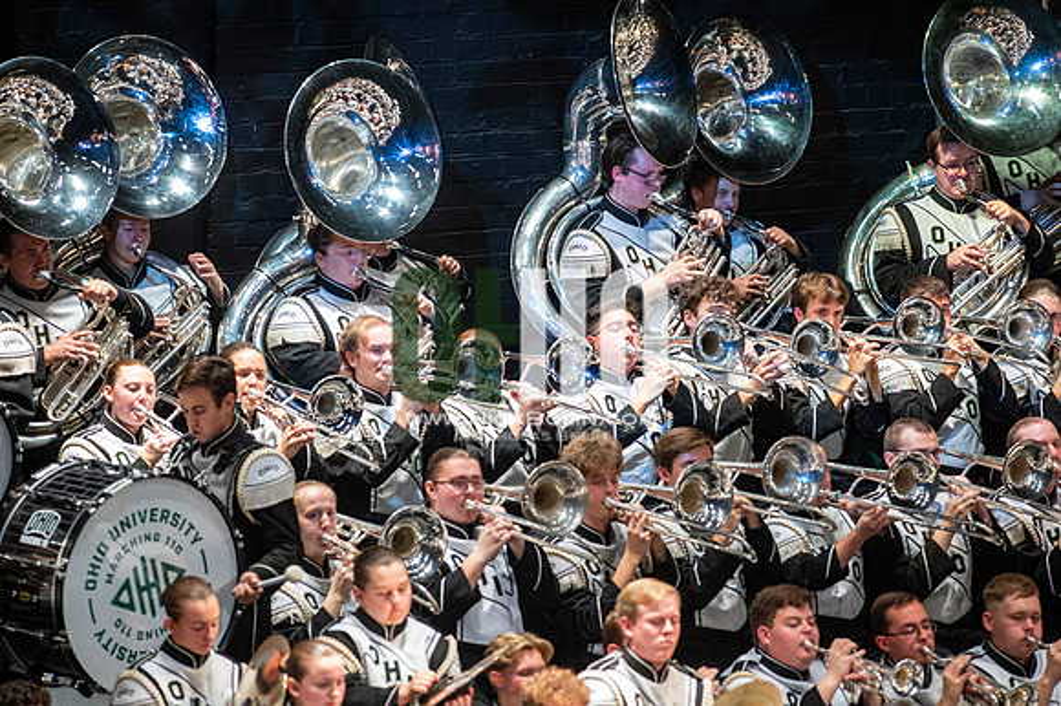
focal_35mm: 300
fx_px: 8836
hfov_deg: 6.9
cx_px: 530
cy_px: 353
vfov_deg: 4.6
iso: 5000
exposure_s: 1/400
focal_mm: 300
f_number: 5.6
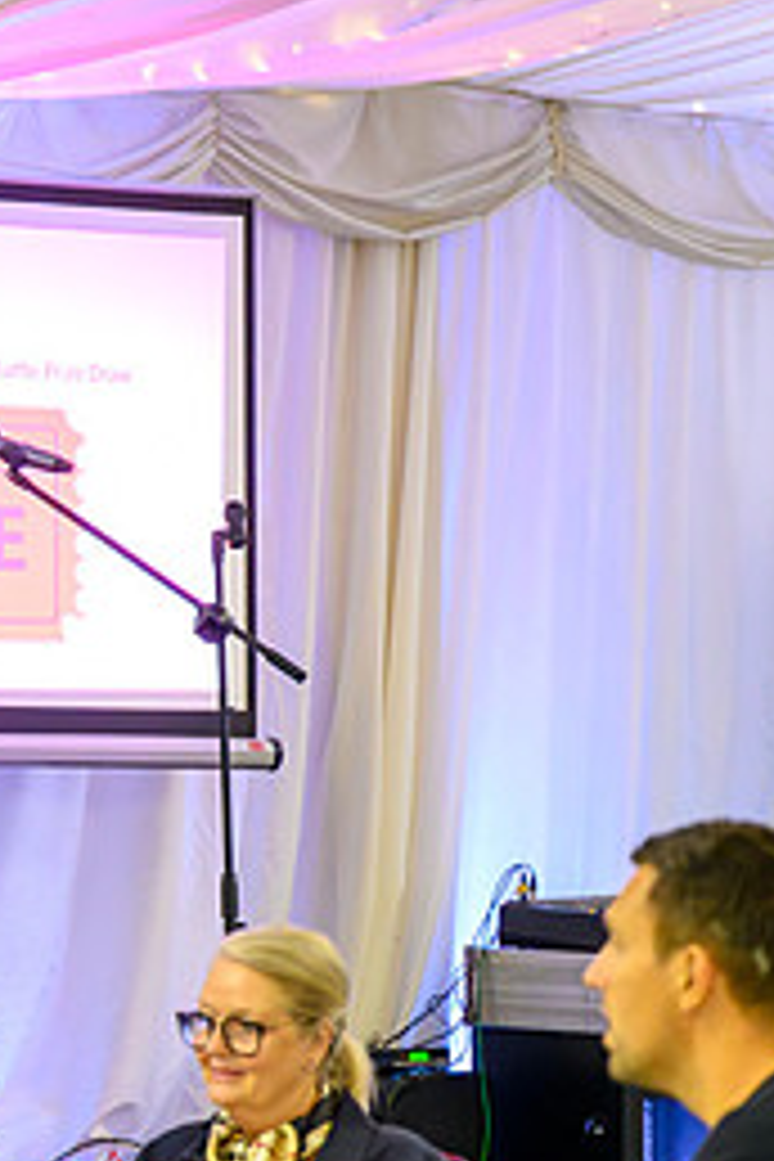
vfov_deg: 12.3
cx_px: -346
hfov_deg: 8.1
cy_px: 832
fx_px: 5385
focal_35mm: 167
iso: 12800
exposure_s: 1/200
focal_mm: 74
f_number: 2.8
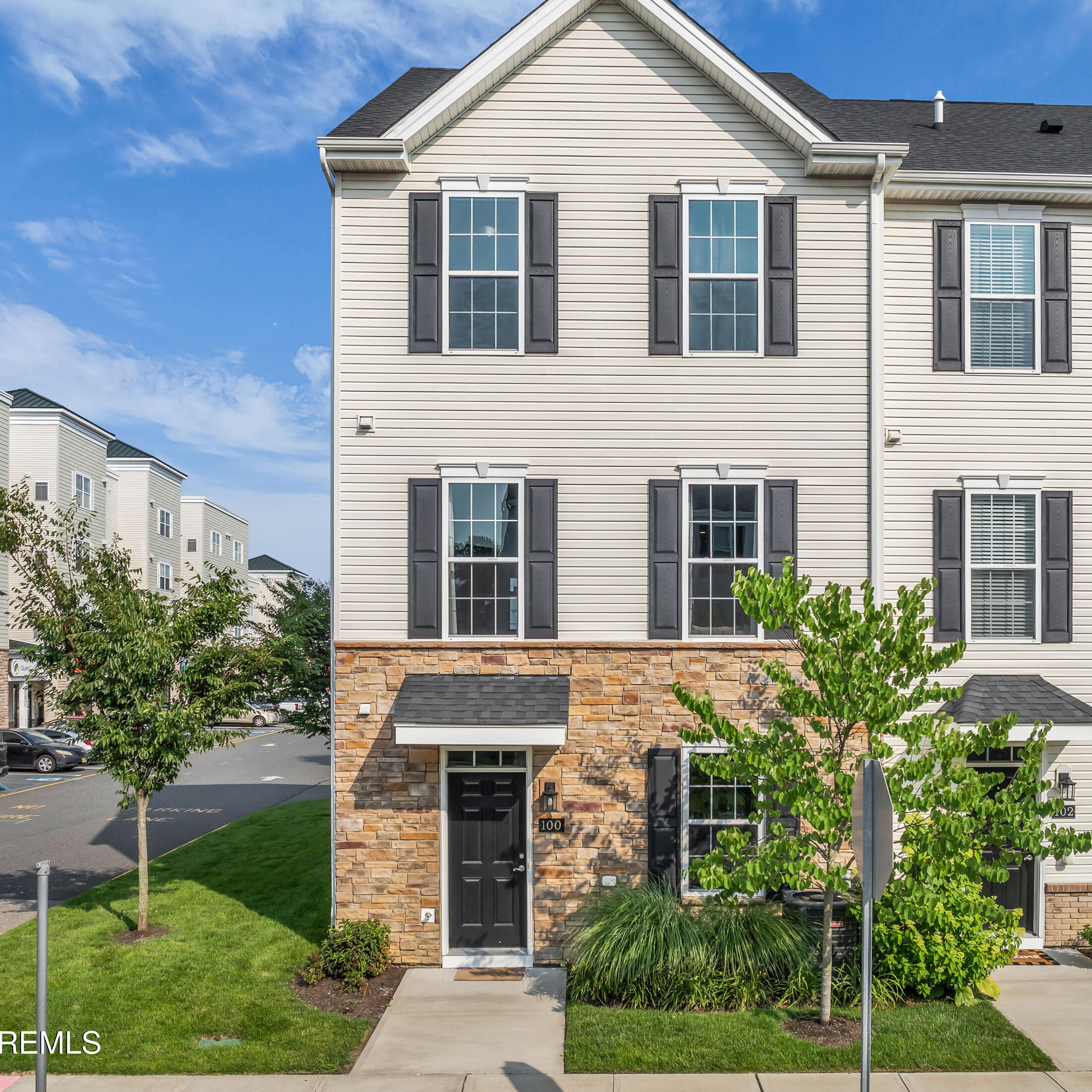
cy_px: 534
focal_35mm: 29
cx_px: 591
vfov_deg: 55.6
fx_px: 1035
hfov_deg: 55.6
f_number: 2.8
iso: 100
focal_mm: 12.29
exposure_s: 1/2500
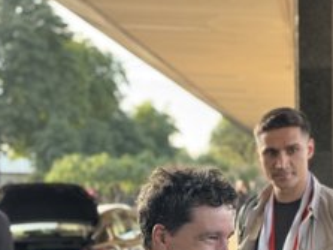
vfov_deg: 17.0
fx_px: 827
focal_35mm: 86
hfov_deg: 22.7
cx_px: 211
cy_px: 210
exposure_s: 1/241
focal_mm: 6.76
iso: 64
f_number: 1.78
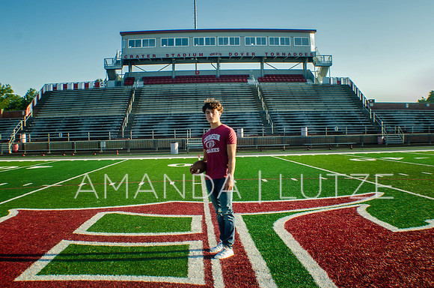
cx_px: 217
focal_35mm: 52
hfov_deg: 37.9
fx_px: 632
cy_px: 144
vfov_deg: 25.6
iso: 200
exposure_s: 1/200
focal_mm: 35
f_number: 7.1
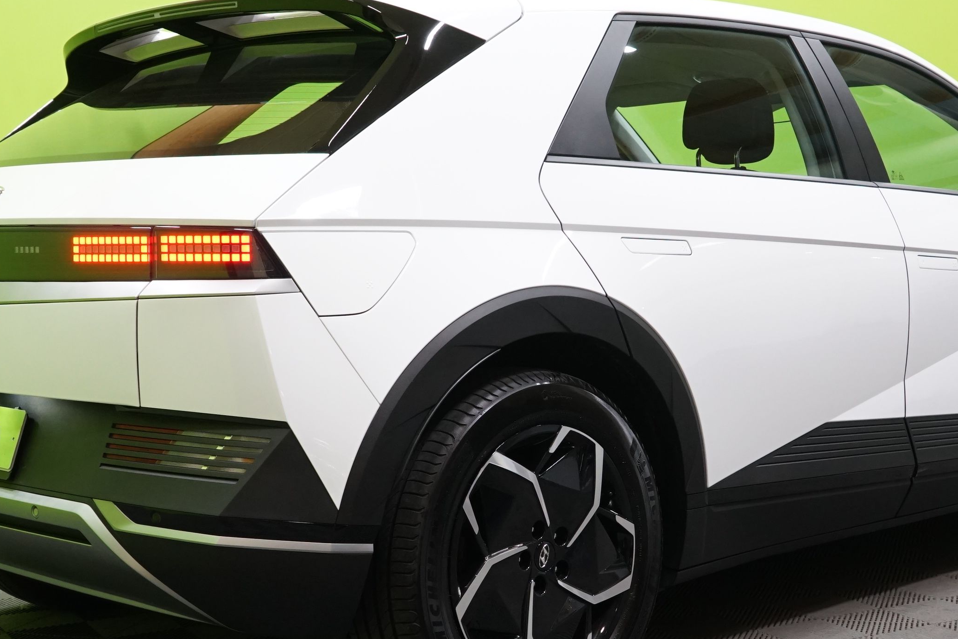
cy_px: 368
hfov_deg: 33.9
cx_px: 542
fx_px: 1570
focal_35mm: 59
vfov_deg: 23.0
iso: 1600
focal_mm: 31
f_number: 8
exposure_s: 1/40
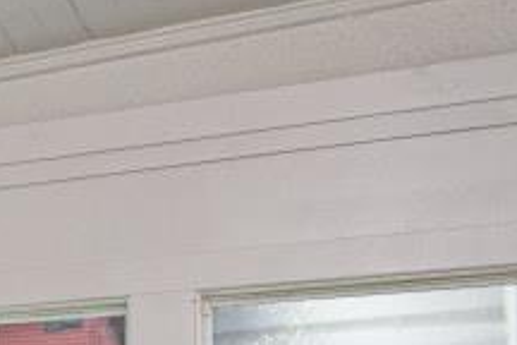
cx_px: -551
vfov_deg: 13.2
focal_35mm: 97
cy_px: 534
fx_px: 1393
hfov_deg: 15.9
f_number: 5.6
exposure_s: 1/125
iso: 140
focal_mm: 14
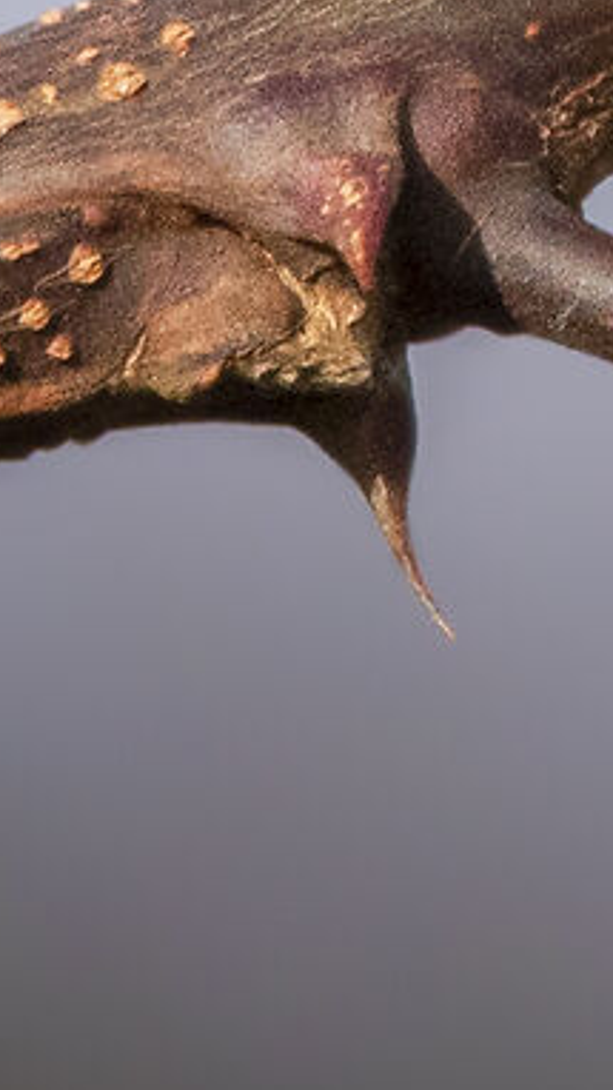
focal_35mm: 7894
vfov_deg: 0.3
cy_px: -1084
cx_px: 1277
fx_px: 228009
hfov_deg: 0.2
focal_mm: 600
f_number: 8
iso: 500
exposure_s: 1/1000
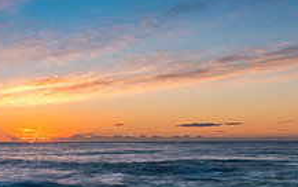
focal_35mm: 66
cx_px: 49
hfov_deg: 30.1
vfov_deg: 19.6
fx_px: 536
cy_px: 140
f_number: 11
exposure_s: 4
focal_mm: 16
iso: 50
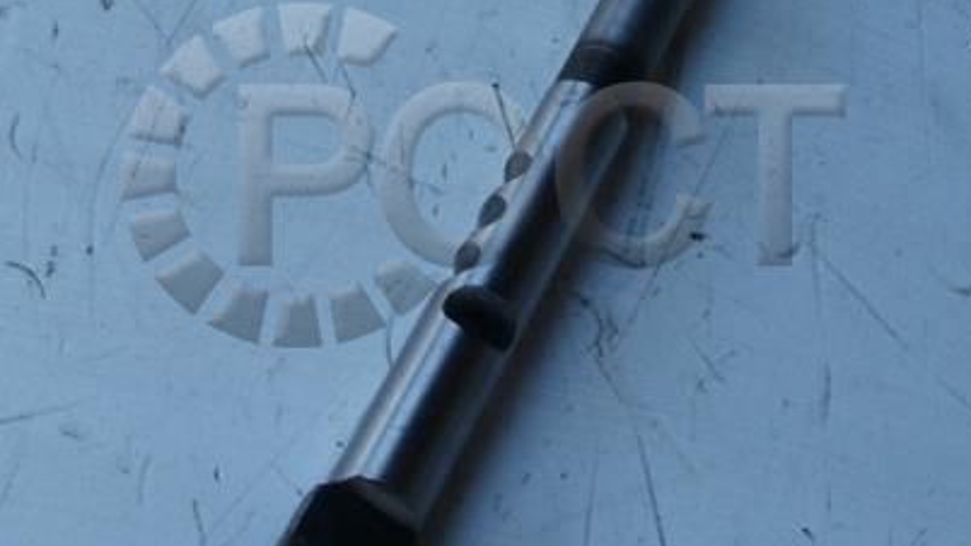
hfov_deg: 27.2
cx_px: 483
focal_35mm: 78
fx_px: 2008
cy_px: 174
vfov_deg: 15.4
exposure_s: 1/80
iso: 100
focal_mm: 6.3
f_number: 5.6
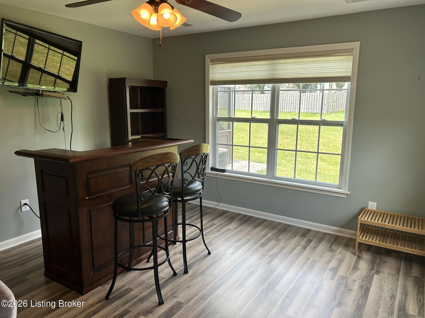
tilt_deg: -11.5
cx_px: 212
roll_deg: -0.7
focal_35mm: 26
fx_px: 319
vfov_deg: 53.1
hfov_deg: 67.3
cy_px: 159
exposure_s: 1/120
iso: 50
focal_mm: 5.7
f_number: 1.5
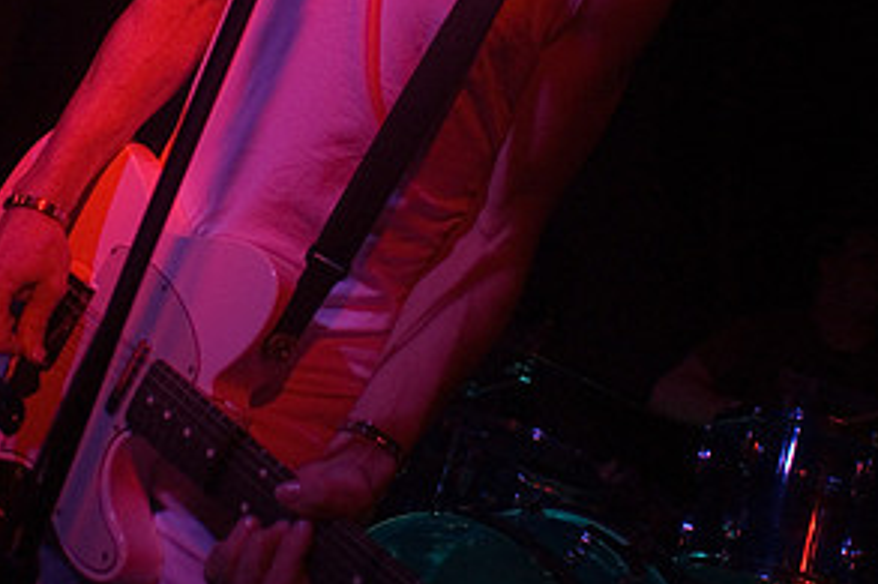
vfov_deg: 28.4
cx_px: 436
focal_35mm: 46
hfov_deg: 42.8
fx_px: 1121
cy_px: 93
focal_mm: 20
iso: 800
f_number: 2.8
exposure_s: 1/160
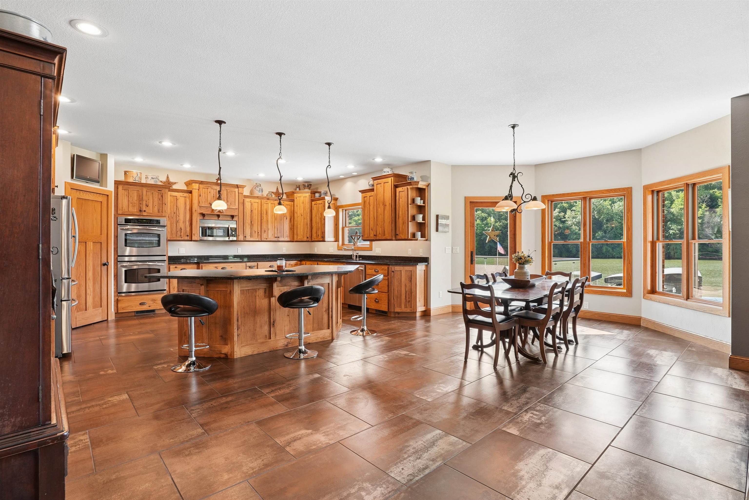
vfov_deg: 70.5
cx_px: 374
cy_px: 250
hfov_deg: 93.3
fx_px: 354
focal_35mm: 17
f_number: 9
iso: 400
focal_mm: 17
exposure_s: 1/20
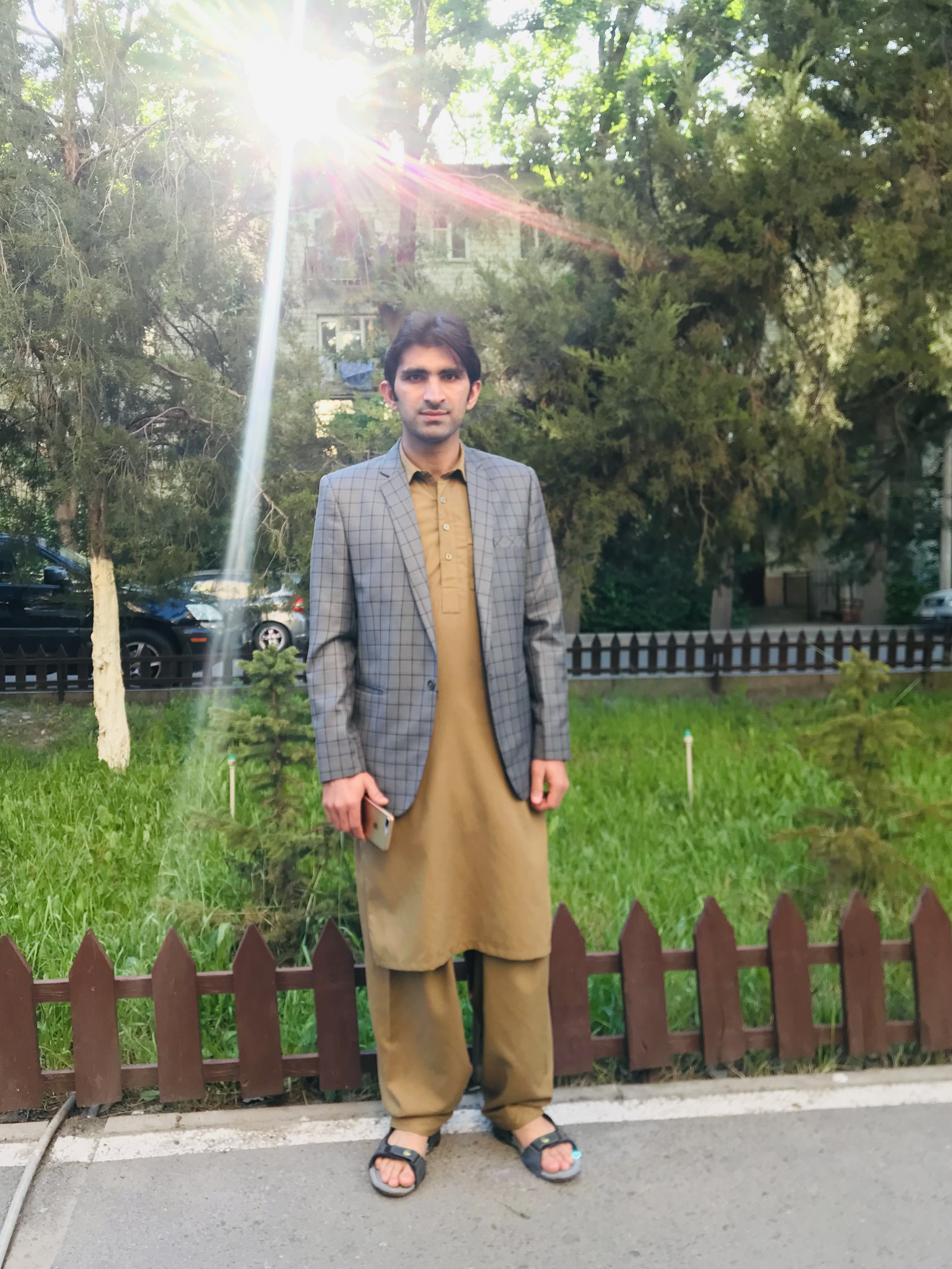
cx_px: 479
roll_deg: +0.2
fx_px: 1063
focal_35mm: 29
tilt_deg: -1.2
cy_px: 650
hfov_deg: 48.2
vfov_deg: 61.7
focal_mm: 3.99
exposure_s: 1/100
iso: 20
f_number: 1.8
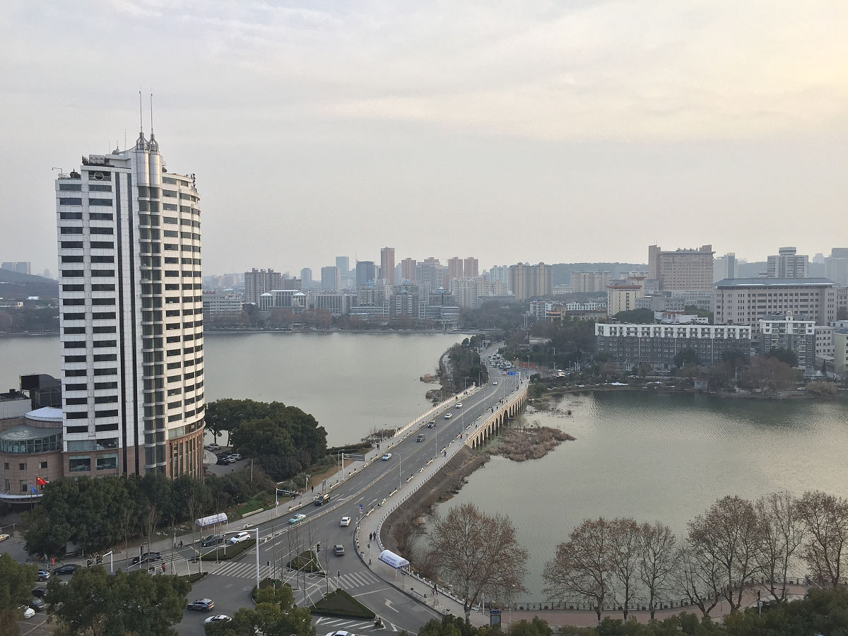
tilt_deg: -2.8
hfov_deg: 61.7
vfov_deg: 48.2
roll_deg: +0.1
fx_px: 710
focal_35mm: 29
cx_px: 424
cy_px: 318
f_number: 2.2
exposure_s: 1/353
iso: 32
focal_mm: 4.15
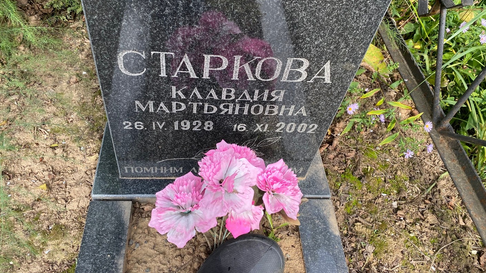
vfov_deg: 40.1
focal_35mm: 29
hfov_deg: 66.1
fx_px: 374
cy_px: 122
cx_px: 243
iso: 32
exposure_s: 1/355
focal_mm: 4.25
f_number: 1.8
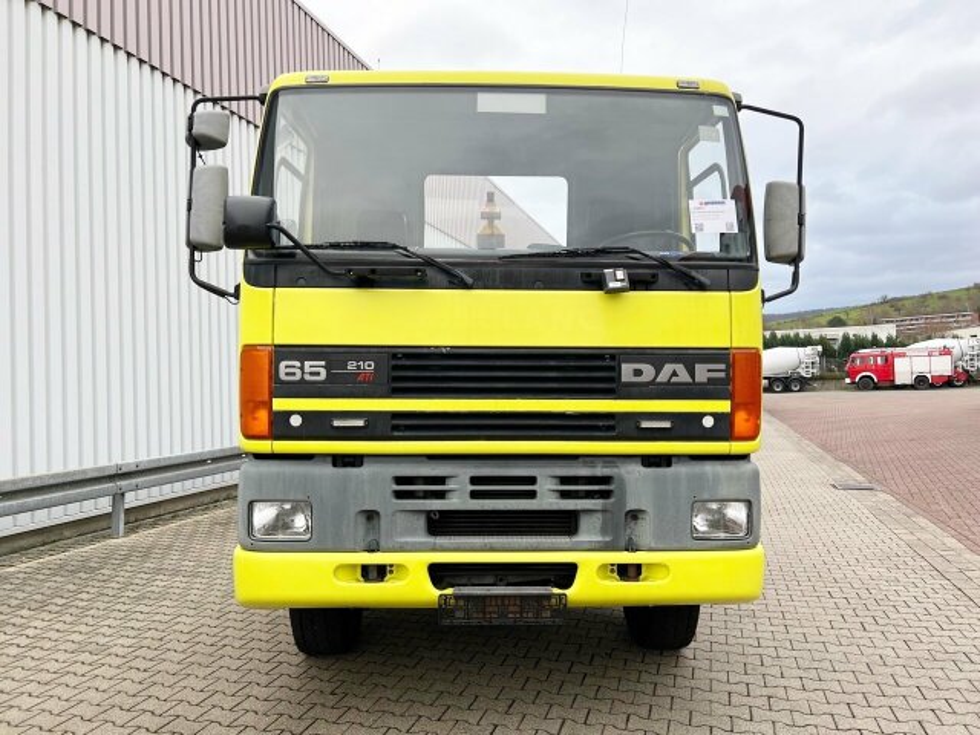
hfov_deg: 67.3
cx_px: 490
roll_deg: +2.5
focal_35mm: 26
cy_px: 368
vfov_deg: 53.1
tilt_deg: +2.4
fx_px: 736
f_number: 1.5
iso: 50
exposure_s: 1/344
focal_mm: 5.7
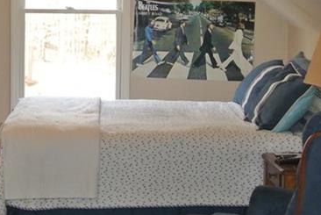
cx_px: 32
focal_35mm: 109
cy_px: 47
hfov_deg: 18.4
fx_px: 973
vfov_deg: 12.6
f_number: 4
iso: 720
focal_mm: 14.5
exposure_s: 1/60
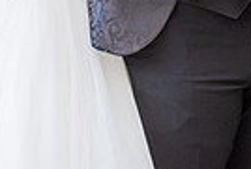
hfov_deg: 6.8
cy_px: -176
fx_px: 2110
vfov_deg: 4.5
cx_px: 54
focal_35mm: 302
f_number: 4.5
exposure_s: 1/200
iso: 640
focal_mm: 70
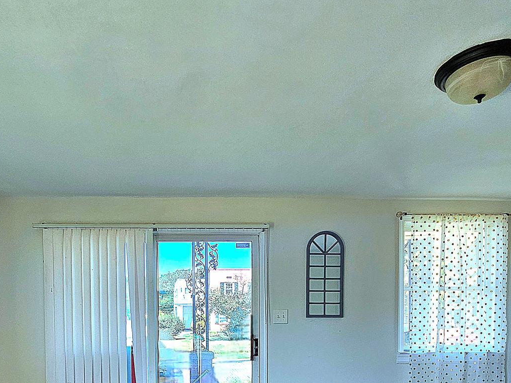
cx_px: 195
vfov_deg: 47.9
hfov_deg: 66.4
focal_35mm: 26
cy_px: 341
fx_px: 384
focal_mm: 2.2
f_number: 2.2
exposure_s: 1/77.5
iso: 80
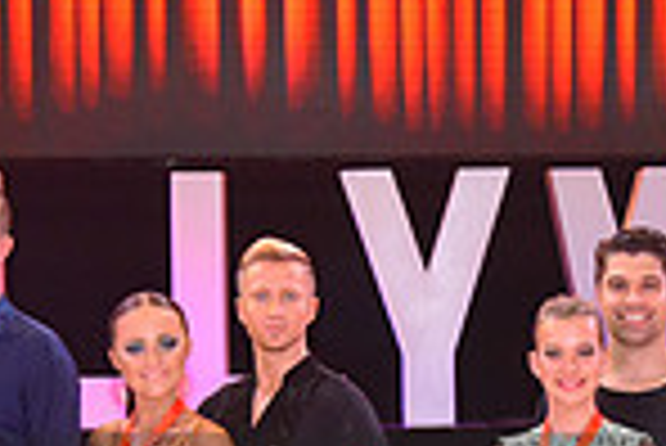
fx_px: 3185
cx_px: 459
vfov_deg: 7.9
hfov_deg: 11.9
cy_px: 552
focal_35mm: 172
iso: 2000
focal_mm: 44
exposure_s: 1/250
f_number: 4
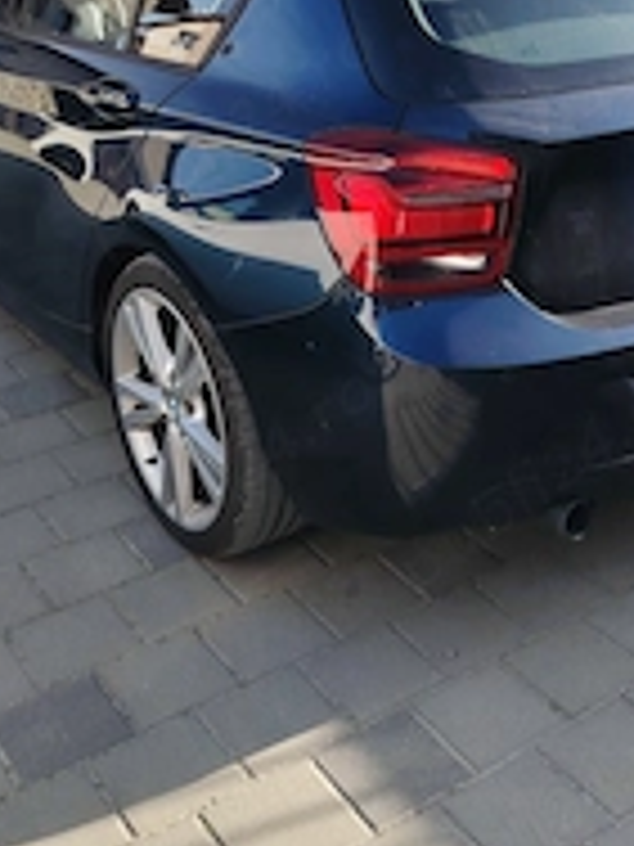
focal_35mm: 51
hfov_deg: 28.5
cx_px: 387
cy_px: 212
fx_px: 1245
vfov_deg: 36.6
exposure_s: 1/499
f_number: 1.75
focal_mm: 5.25
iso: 100
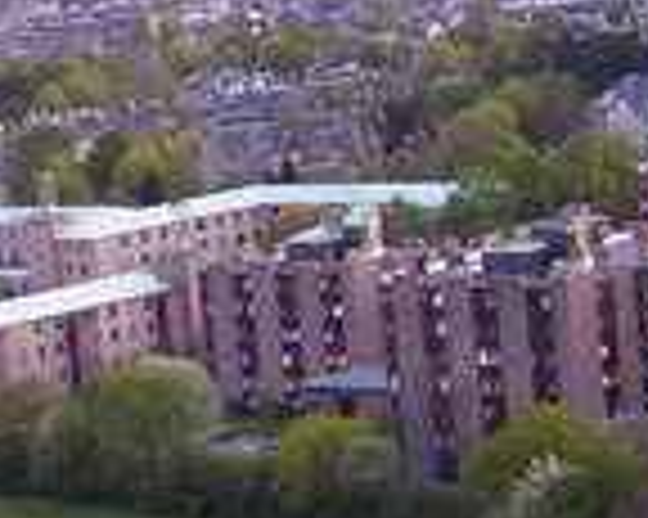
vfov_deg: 8.3
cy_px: 185
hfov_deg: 9.9
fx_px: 3546
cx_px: -513
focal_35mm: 185
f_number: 2.7
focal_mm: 5.6
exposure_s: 1/10
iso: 160
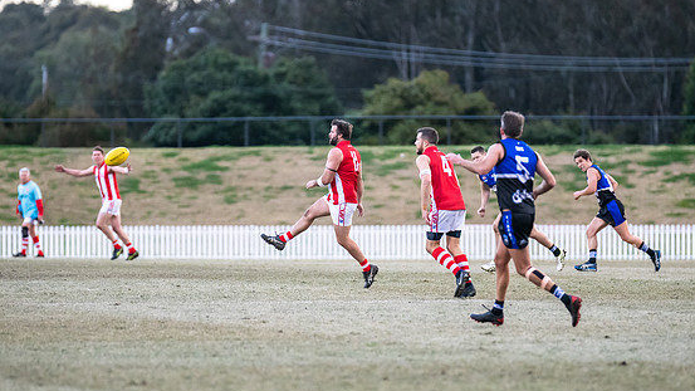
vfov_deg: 3.7
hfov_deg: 6.7
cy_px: 216
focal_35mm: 324
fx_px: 5971
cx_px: 365
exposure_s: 1/1250
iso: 2800
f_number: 2.8
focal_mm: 240
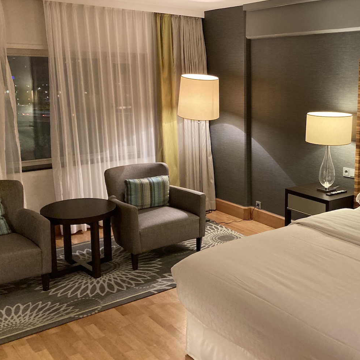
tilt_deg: -9.7
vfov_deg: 41.8
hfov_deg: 40.7
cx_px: 269
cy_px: 168
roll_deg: -0.3
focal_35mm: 40
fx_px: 471
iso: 250
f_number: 1.8
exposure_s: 1/33
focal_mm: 3.99
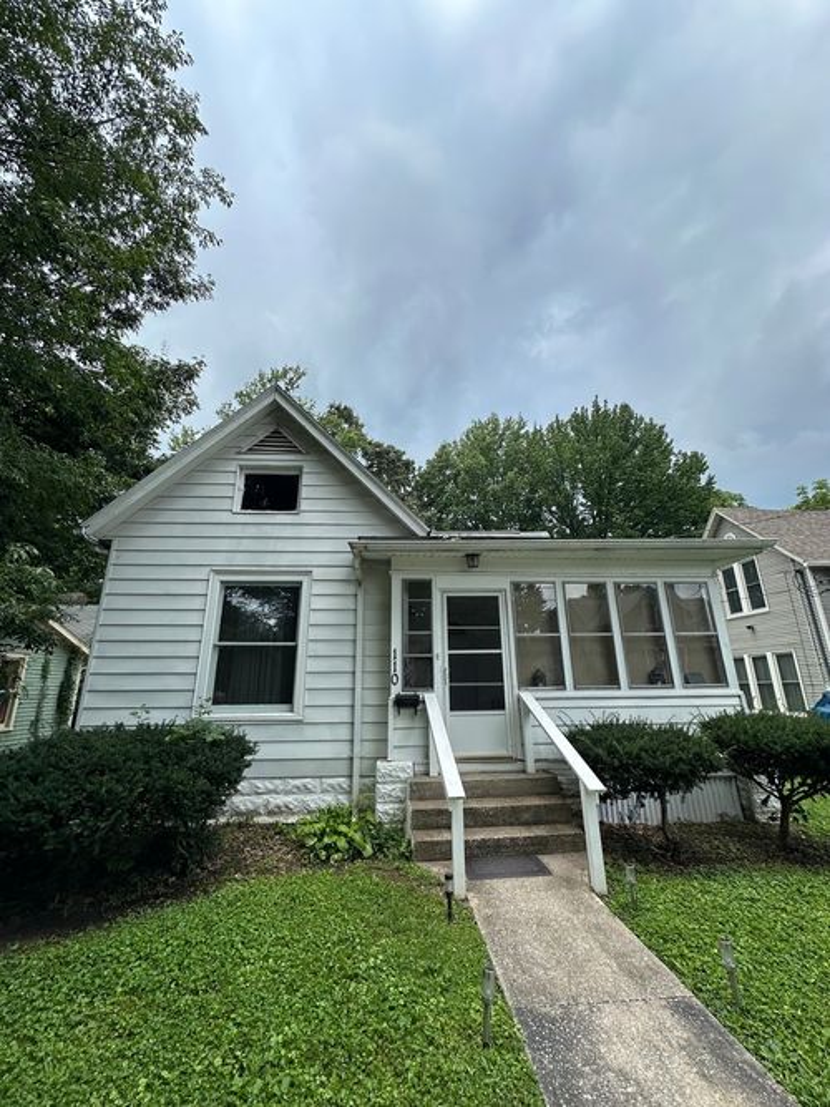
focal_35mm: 14
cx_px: 415
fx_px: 448
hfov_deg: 85.7
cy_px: 554
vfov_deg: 102.1
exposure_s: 1/1024
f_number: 2.2
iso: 40
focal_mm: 2.22
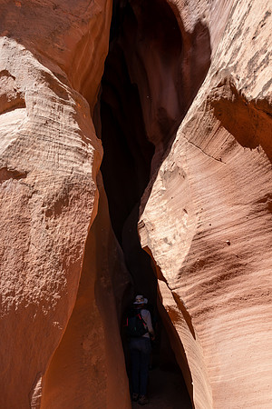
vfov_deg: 73.7
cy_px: 204
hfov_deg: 53.1
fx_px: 272
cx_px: 136
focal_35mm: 24
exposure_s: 1/500
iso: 1250
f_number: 10
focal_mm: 24
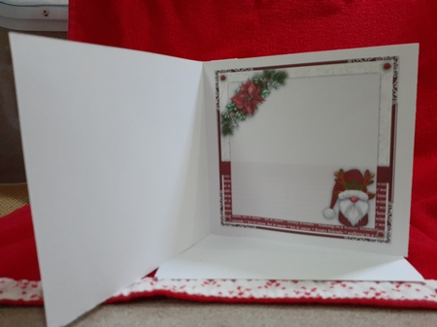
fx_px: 341
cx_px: 218
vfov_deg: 51.3
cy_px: 164
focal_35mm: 27
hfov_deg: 65.4
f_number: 1.9
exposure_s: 1/50
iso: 400
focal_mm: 3.6
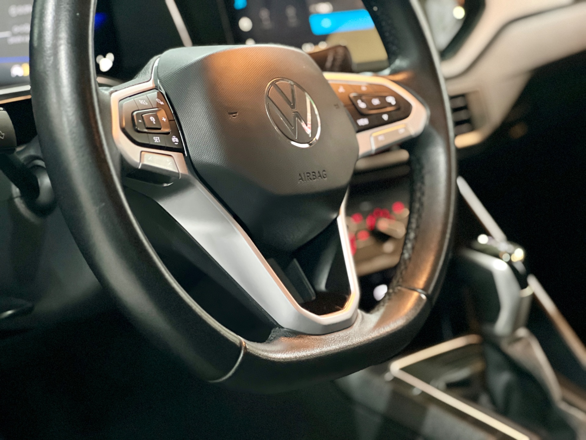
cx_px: 293
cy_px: 220
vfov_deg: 19.1
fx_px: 1304
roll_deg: -0.5
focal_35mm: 77
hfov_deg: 25.3
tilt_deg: -15.3
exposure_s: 1/15
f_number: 2.8
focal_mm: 9
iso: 1000
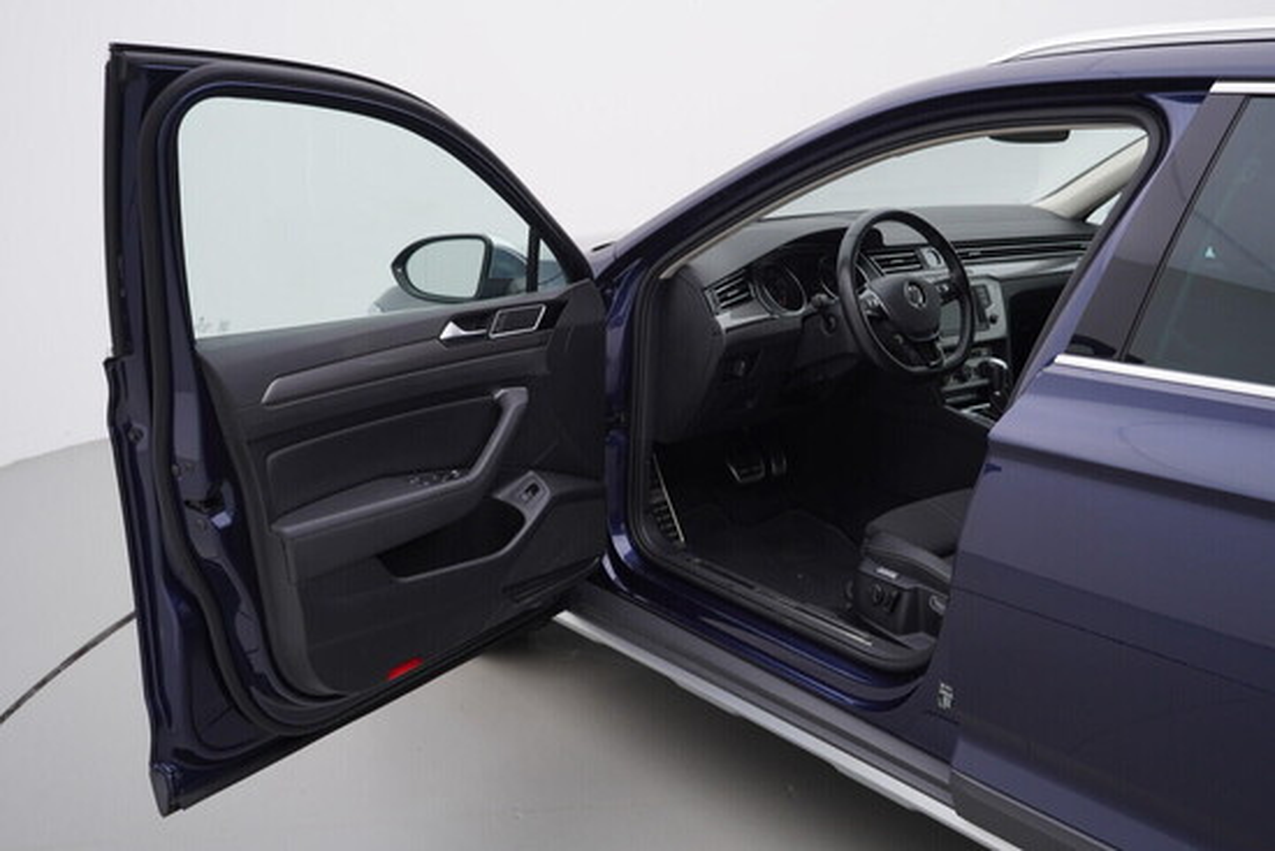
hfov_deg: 53.1
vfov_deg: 36.9
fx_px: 1275
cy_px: 426
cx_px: 638
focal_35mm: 36
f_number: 4
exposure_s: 1/80
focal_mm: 24
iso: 125
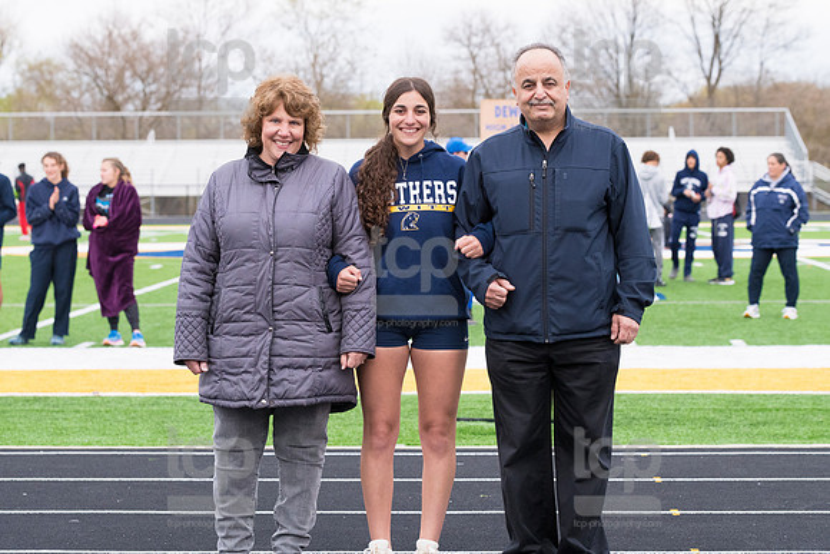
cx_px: 407
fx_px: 2310
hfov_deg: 20.4
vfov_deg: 13.7
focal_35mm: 100
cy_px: 238
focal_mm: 86
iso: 1250
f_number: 5
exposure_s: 1/2000
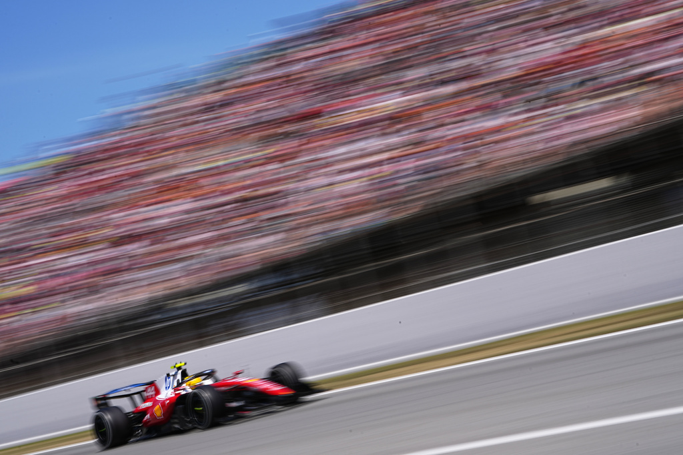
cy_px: 228
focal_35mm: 116
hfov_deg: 17.6
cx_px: 342
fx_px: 2200
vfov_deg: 11.8
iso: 50
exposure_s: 1/30
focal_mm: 116
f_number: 22
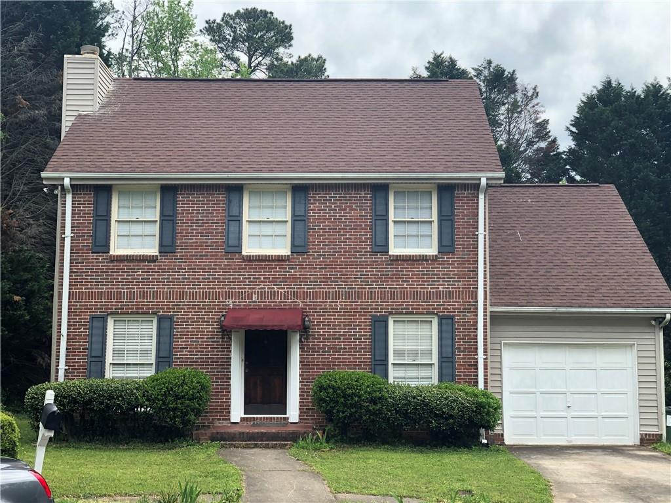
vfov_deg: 28.0
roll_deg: -0.1
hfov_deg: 36.8
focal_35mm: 52
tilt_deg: +6.4
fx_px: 1008
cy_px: 252
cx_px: 336
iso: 16
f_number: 2.4
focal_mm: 6
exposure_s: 1/358
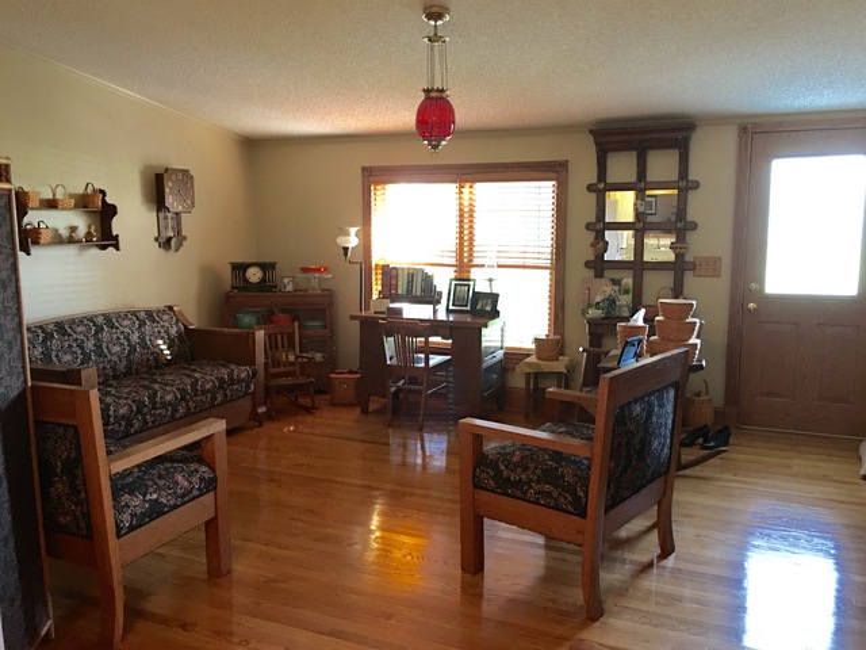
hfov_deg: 61.7
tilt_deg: -6.6
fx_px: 726
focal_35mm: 29
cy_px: 325
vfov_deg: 48.2
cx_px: 433
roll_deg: -0.5
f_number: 2.2
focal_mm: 4.15
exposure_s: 1/15
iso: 100
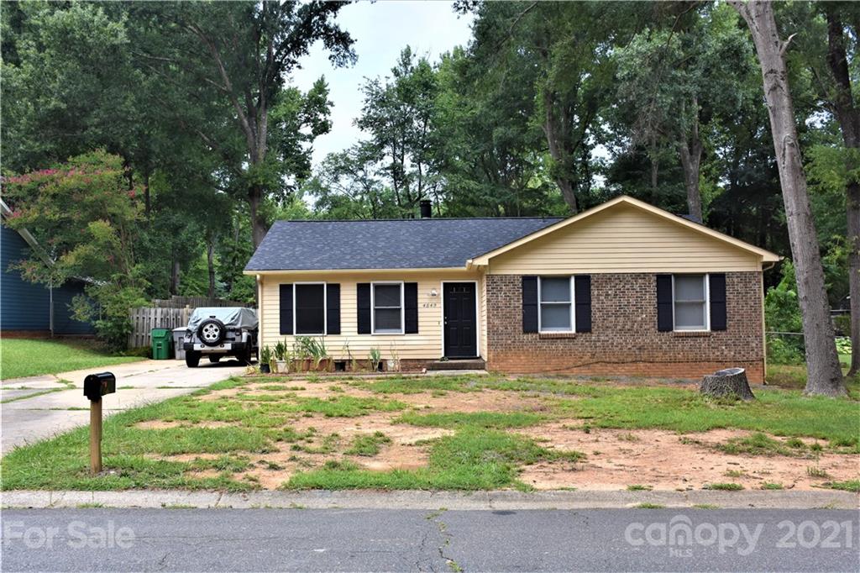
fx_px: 860
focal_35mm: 36
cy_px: 286
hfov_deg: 53.1
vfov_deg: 36.8
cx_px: 430
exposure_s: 1/500
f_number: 8
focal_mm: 24
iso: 450
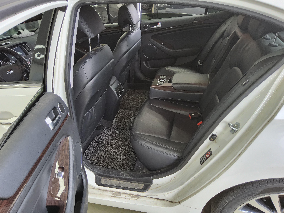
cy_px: 106
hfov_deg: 69.4
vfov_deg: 54.9
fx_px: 205
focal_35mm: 25
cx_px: 142
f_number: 2
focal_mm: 3.08
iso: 160
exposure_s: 1/120
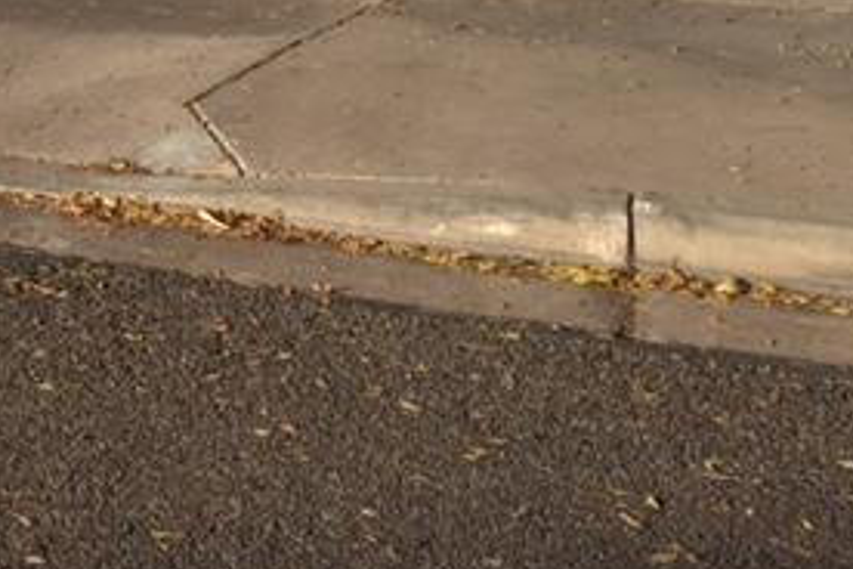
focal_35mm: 70
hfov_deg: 26.3
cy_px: -130
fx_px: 1658
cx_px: -114
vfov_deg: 18.4
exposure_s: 1/1582
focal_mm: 4.15
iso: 32
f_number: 2.2
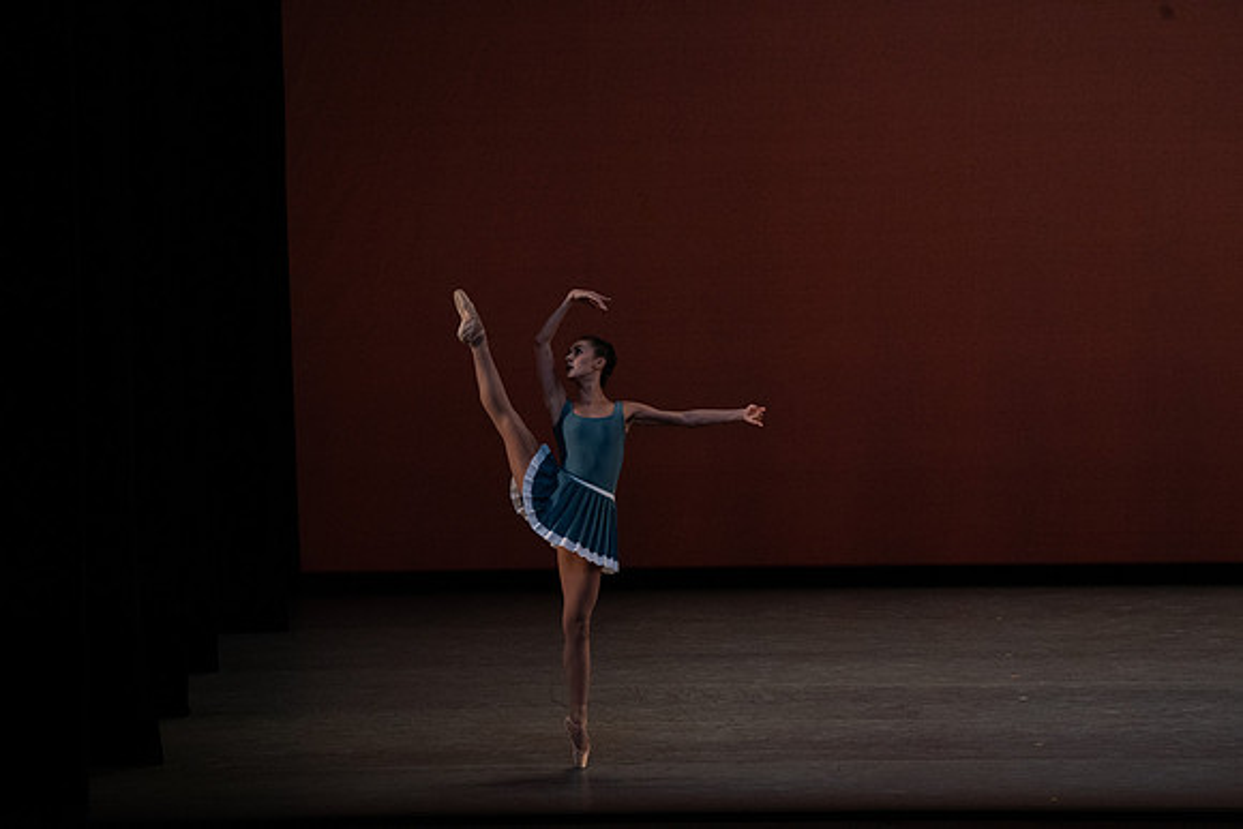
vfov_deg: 5.3
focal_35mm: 259
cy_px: 414
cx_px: 622
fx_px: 8944
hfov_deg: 7.9
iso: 5000
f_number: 9
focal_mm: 259
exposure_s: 1/400
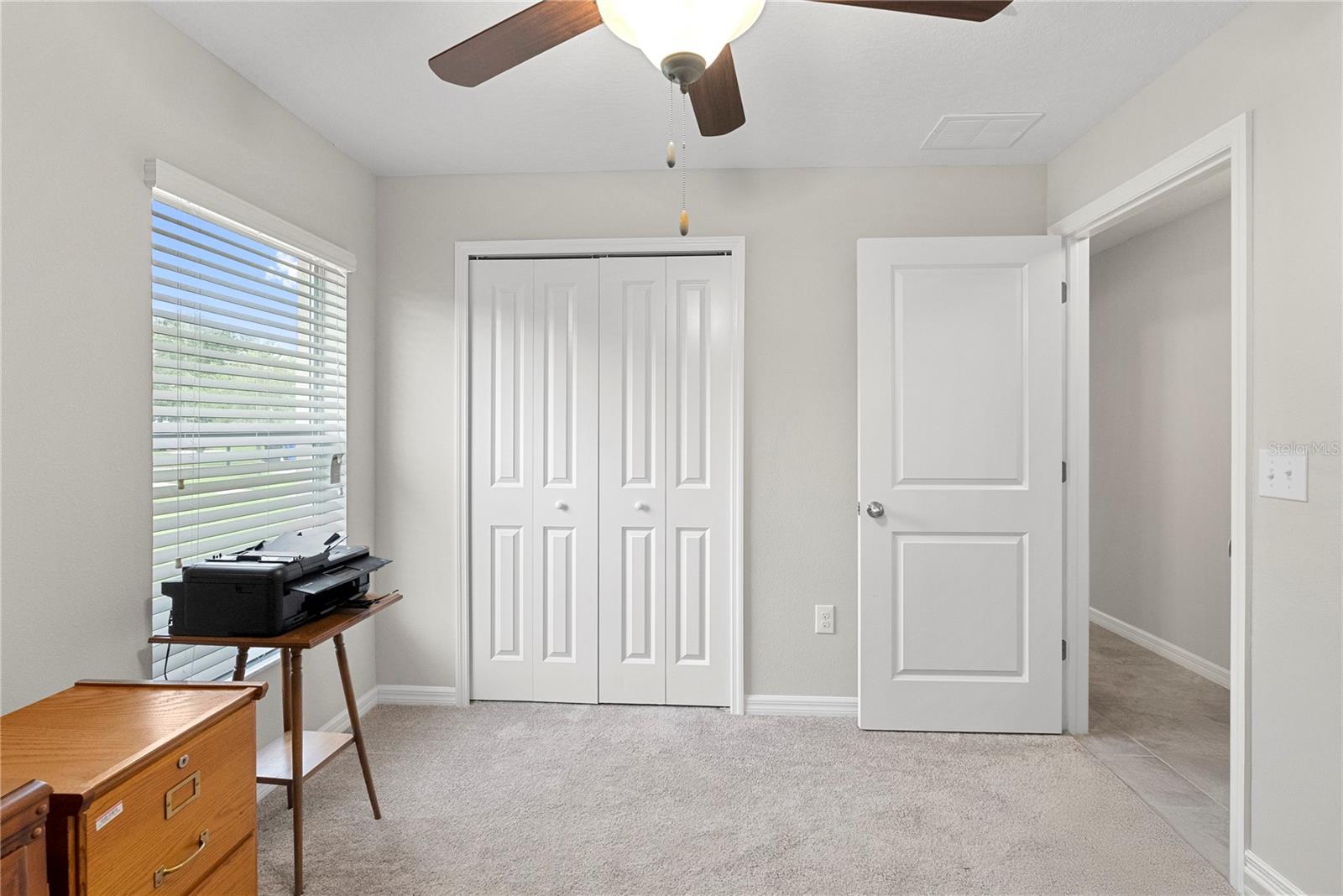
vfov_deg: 72.1
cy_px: 448
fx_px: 616
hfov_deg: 95.0
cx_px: 672
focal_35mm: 16
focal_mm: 16.5
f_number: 9
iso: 2000
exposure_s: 1/20
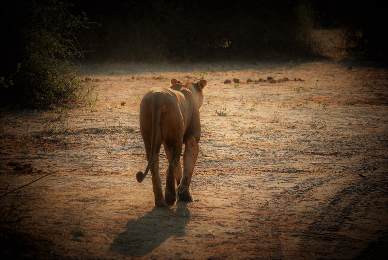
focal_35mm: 188
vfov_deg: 7.3
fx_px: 2024
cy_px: 130
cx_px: 194
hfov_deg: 11.0
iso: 180
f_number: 5.6
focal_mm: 125
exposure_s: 1/500
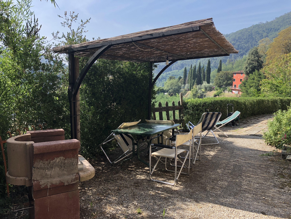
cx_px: 146
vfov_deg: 49.7
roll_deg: -1.5
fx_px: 235
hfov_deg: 63.4
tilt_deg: -8.9
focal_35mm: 28
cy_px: 110
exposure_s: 1/578
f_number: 1.8
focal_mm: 3.99
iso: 20
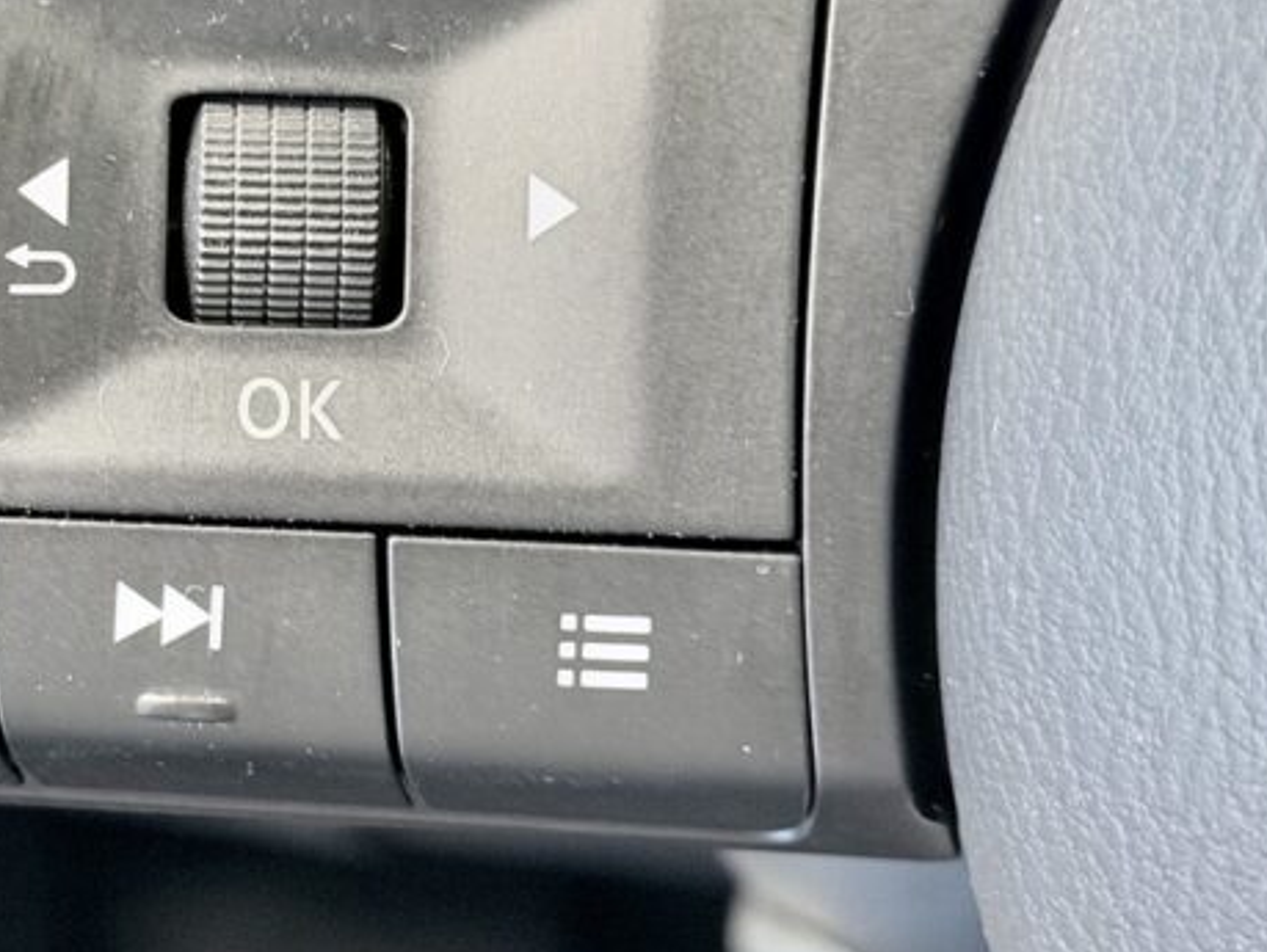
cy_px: 342
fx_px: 3919
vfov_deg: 13.8
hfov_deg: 18.2
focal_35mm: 107
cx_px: 248
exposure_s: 1/33
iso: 500
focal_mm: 6.76
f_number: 1.78
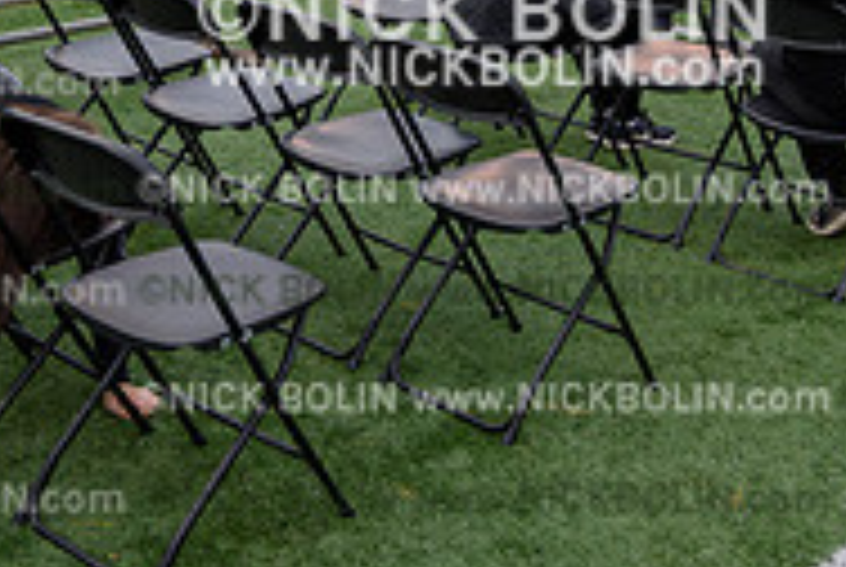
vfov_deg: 17.6
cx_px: 482
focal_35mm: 74
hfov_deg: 27.3
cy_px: -124
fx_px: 1742
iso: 125
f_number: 4
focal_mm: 24
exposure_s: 1/320
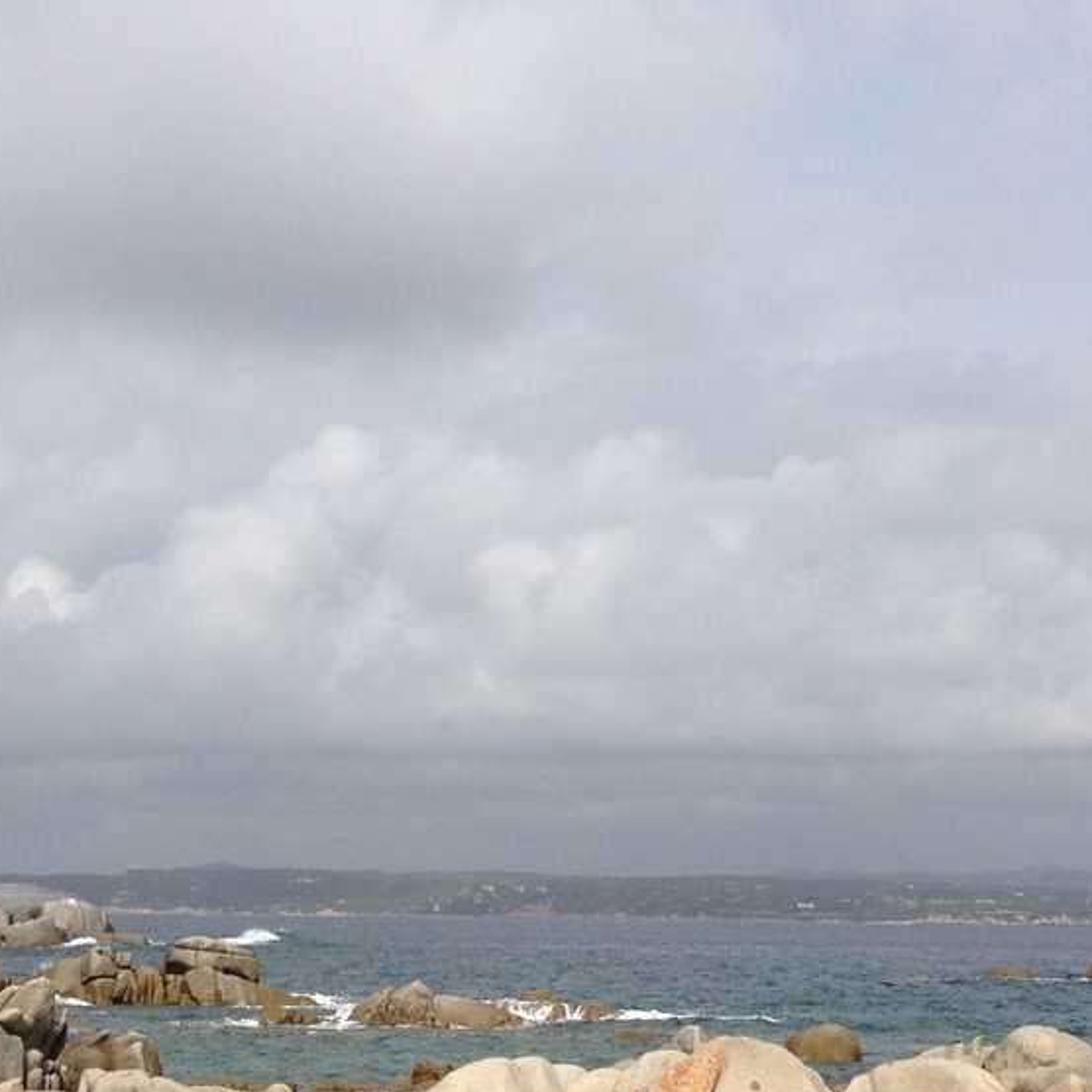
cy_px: 691
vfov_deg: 19.5
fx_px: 3176
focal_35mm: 89
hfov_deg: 19.5
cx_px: 536
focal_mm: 4.28
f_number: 2.4
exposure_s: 1/2513
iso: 64
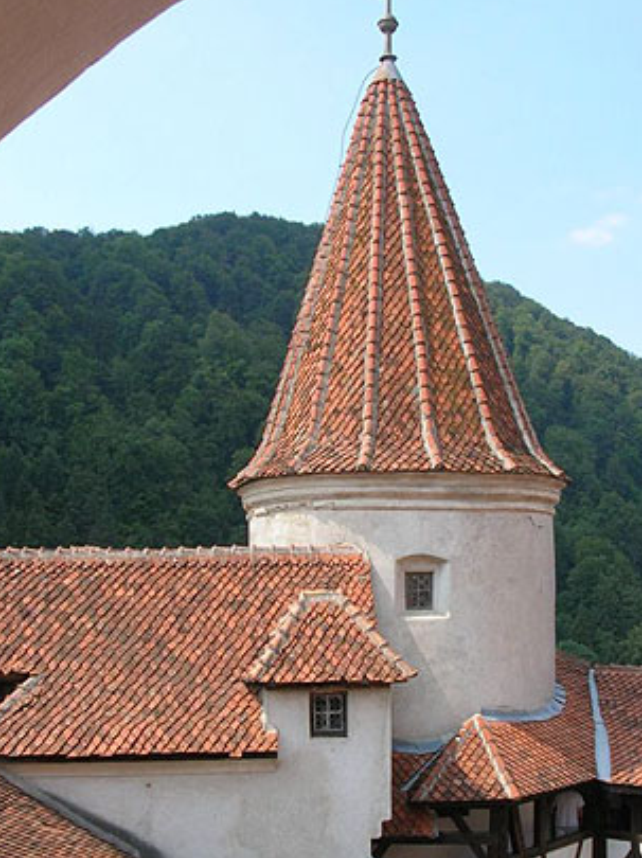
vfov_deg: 41.8
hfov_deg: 32.1
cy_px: 535
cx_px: 335
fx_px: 1115
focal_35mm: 45
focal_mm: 5.8
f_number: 5.6
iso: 50
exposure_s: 1/150
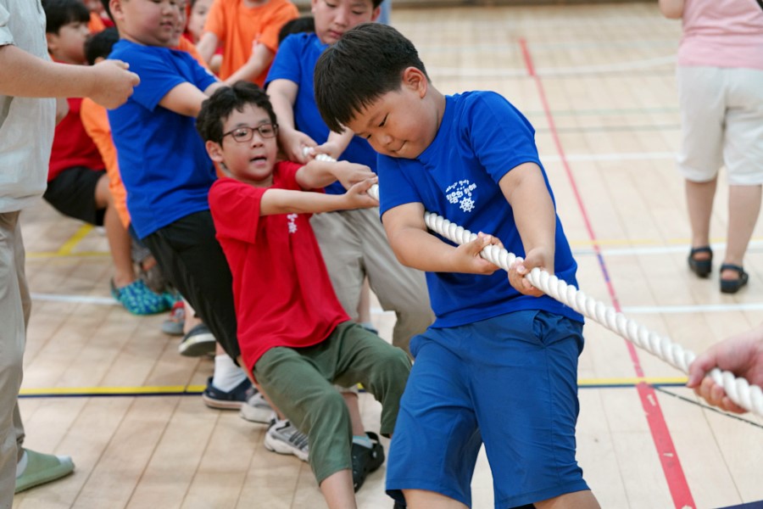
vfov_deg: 19.5
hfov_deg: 28.8
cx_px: 382
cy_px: 254
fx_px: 1483
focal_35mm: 70
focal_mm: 70
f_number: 3.5
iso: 1600
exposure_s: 1/160
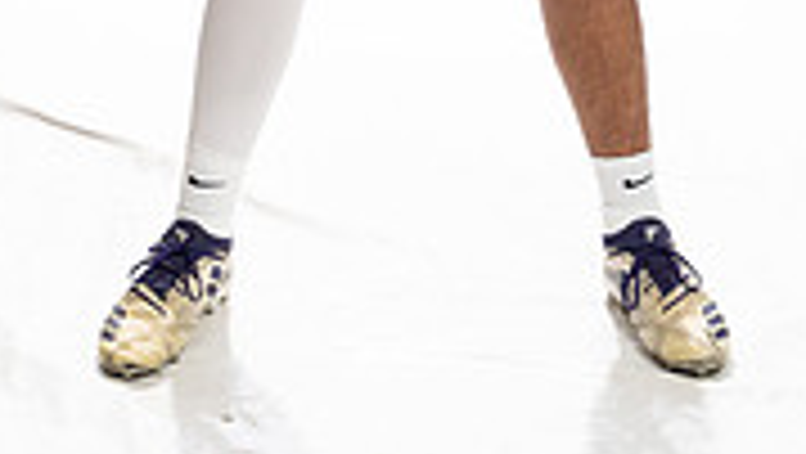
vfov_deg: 8.5
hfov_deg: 16.0
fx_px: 2866
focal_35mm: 134
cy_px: -512
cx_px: 392
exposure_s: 1/250
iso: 800
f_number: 8
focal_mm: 51
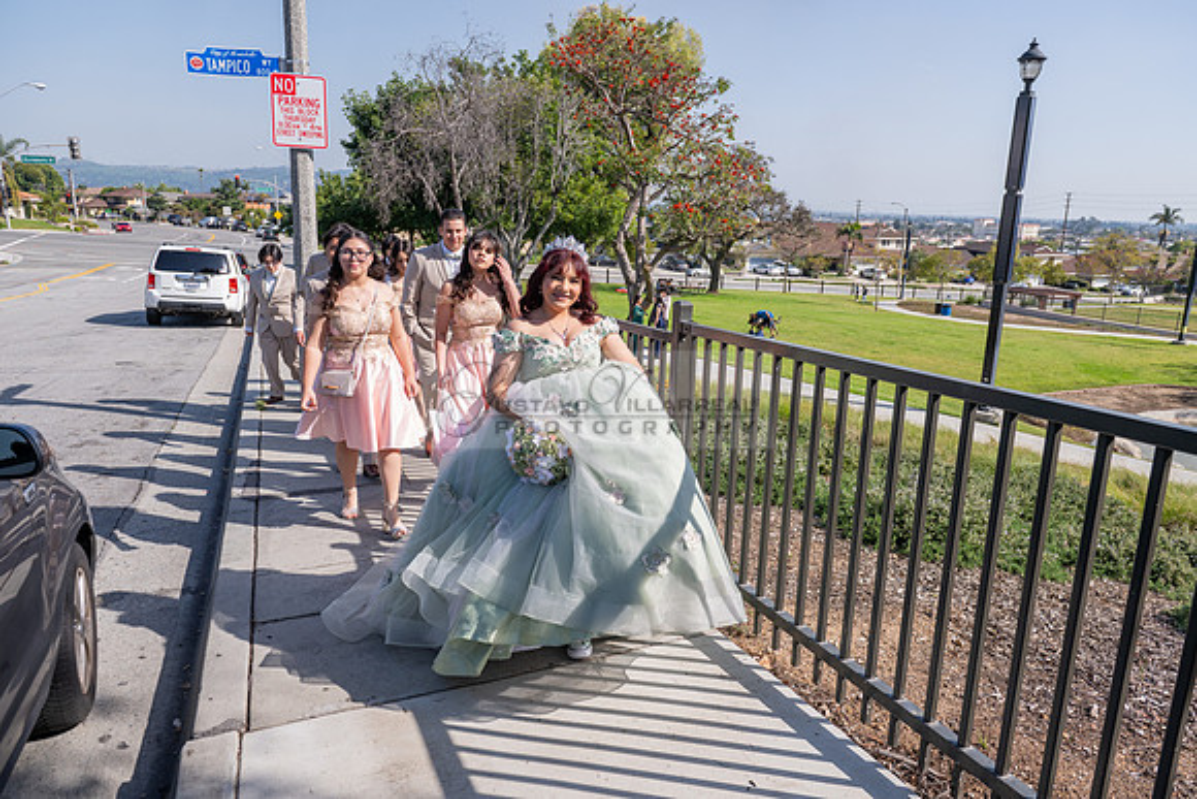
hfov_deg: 73.7
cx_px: 598
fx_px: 798
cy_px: 400
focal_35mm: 24
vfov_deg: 53.2
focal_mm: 24
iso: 200
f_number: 5.6
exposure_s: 1/800
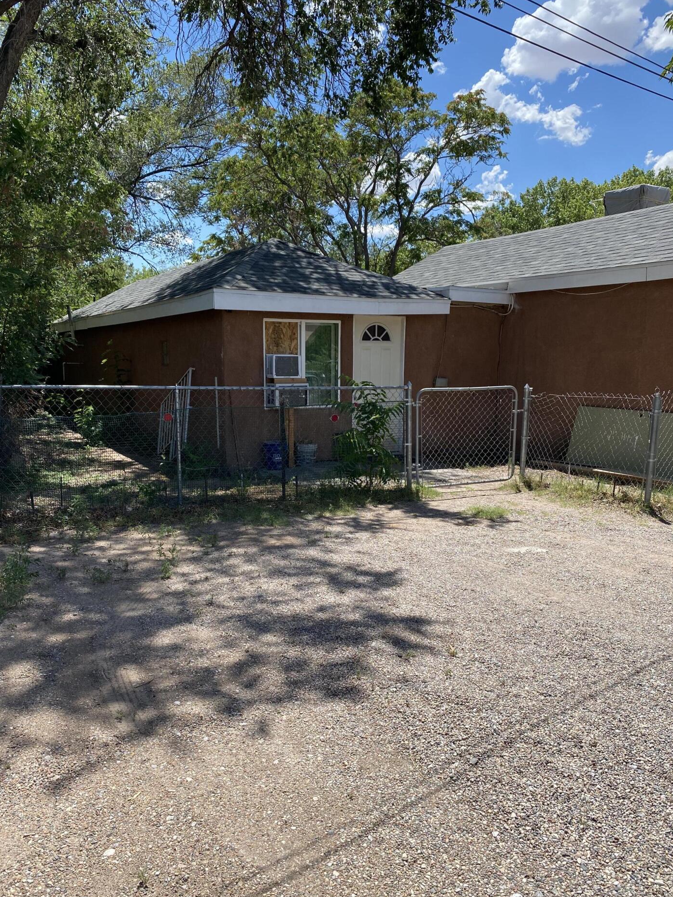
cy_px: 465
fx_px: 726
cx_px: 323
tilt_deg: -8.5
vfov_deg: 63.4
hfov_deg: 49.7
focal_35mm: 28
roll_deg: +0.1
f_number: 1.8
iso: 32
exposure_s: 1/1927
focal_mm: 4.25
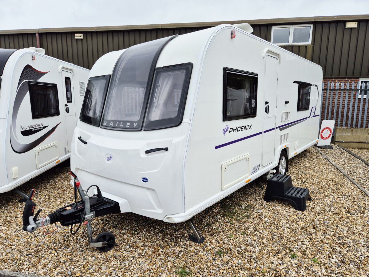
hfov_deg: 73.9
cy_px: 138
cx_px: 184
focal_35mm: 23
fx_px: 245
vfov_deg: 58.9
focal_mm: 5.4
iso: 25
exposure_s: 1/1429
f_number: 1.8
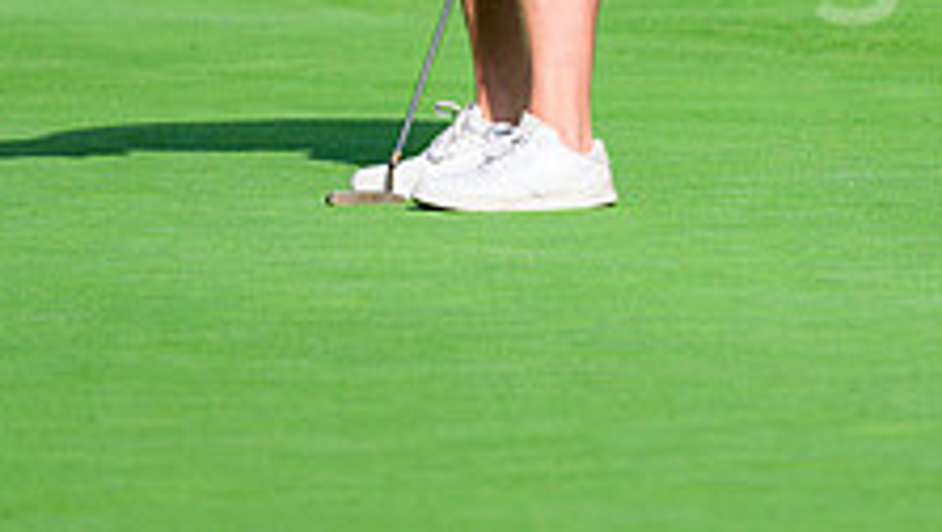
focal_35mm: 735
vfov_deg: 1.7
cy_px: -281
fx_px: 18379
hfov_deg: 2.9
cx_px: 858
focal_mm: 270
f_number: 5.6
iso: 500
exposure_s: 1/2000
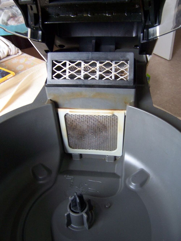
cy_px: 120
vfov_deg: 55.3
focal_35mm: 33
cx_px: 90
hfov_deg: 43.0
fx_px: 230
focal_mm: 5.5
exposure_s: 1/20
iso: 140
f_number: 3.4
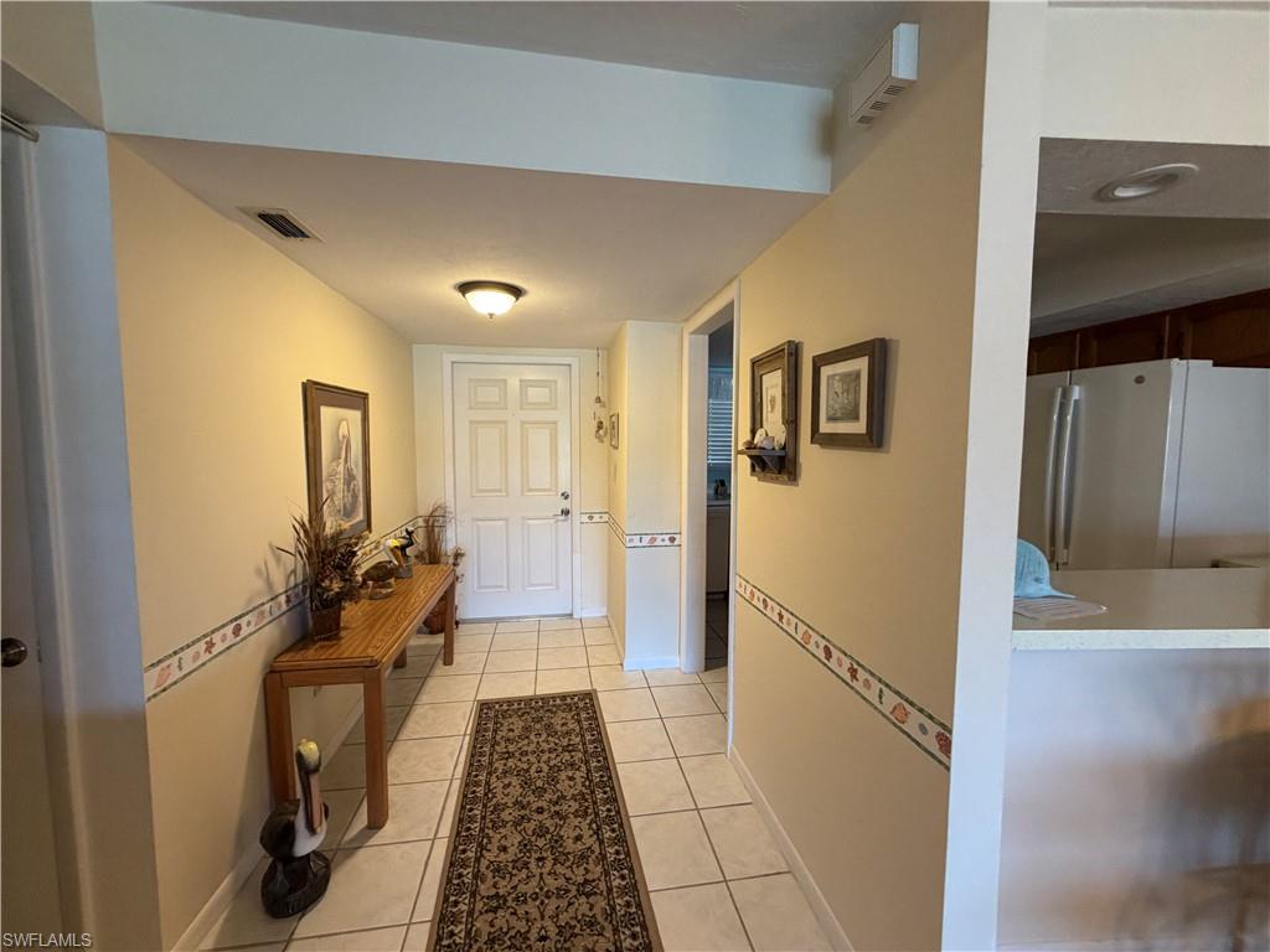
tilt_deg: -1.7
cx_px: 635
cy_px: 476
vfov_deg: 85.7
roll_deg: +1.1
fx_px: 514
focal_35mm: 14
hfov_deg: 102.1
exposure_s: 1/60
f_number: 2.2
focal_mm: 2.22
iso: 250
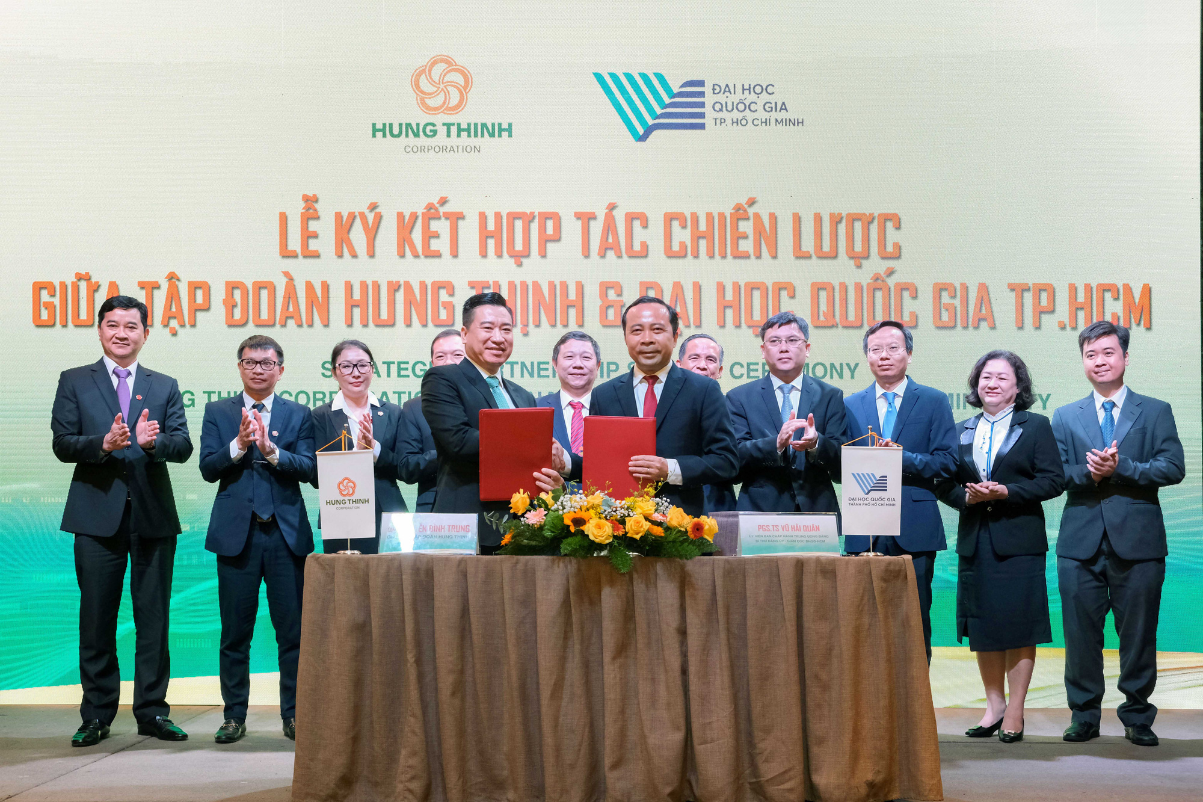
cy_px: 401
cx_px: 602
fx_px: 1203
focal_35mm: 36
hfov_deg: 53.1
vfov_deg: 36.9
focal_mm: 24.3
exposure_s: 1/125
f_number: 4.5
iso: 2000
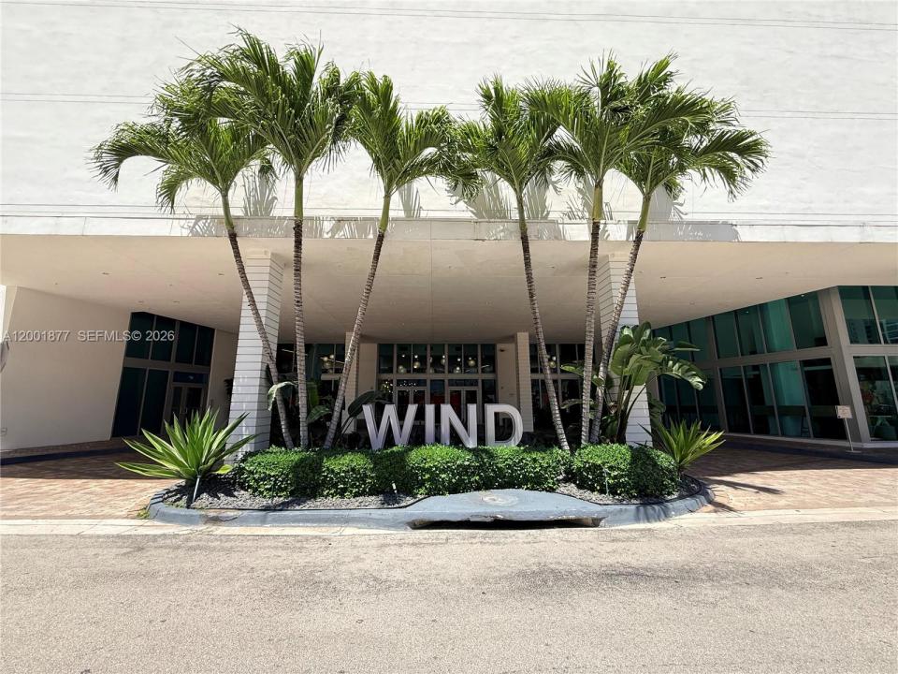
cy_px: 337
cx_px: 449
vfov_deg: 85.7
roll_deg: +0.0
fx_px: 363
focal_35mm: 14
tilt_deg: +13.0
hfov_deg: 102.1
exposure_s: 1/751
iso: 50
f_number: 2.2
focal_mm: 2.22
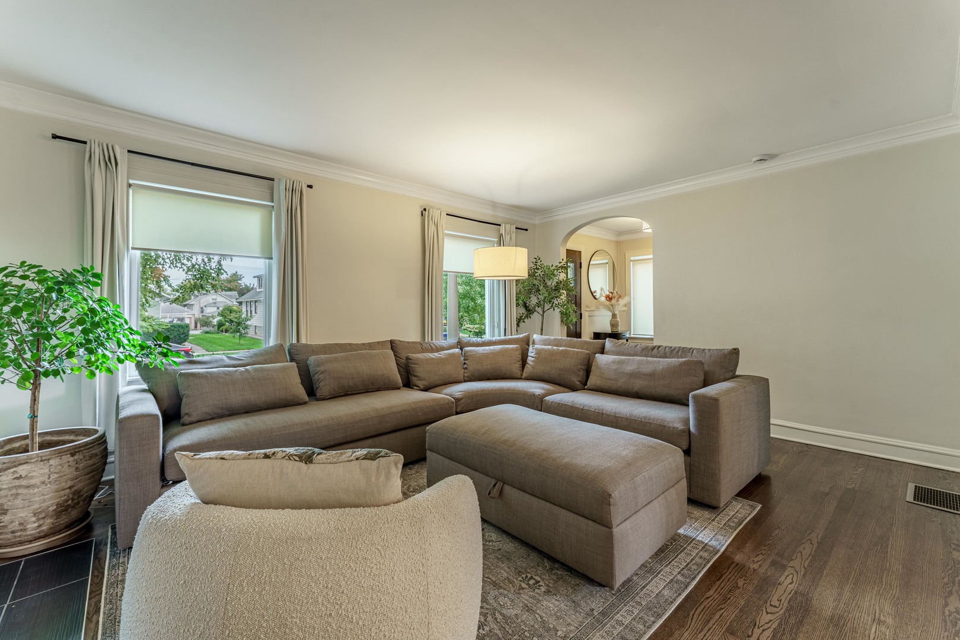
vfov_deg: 78.1
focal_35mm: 15
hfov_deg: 101.1
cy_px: 320
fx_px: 395
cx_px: 480
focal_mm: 14.8
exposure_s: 1/100
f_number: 7.1
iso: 200
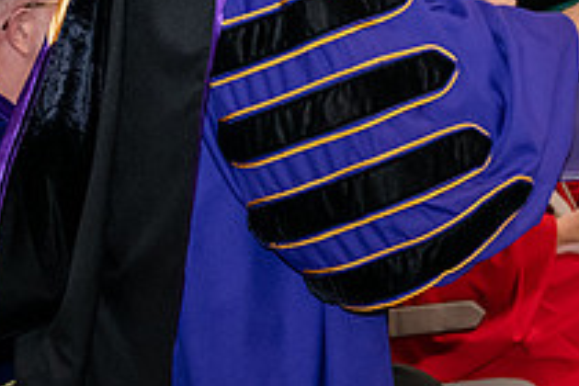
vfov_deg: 7.1
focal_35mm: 193
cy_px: -103
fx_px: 3104
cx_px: 496
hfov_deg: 10.6
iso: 2500
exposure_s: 1/200
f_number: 5
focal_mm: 70
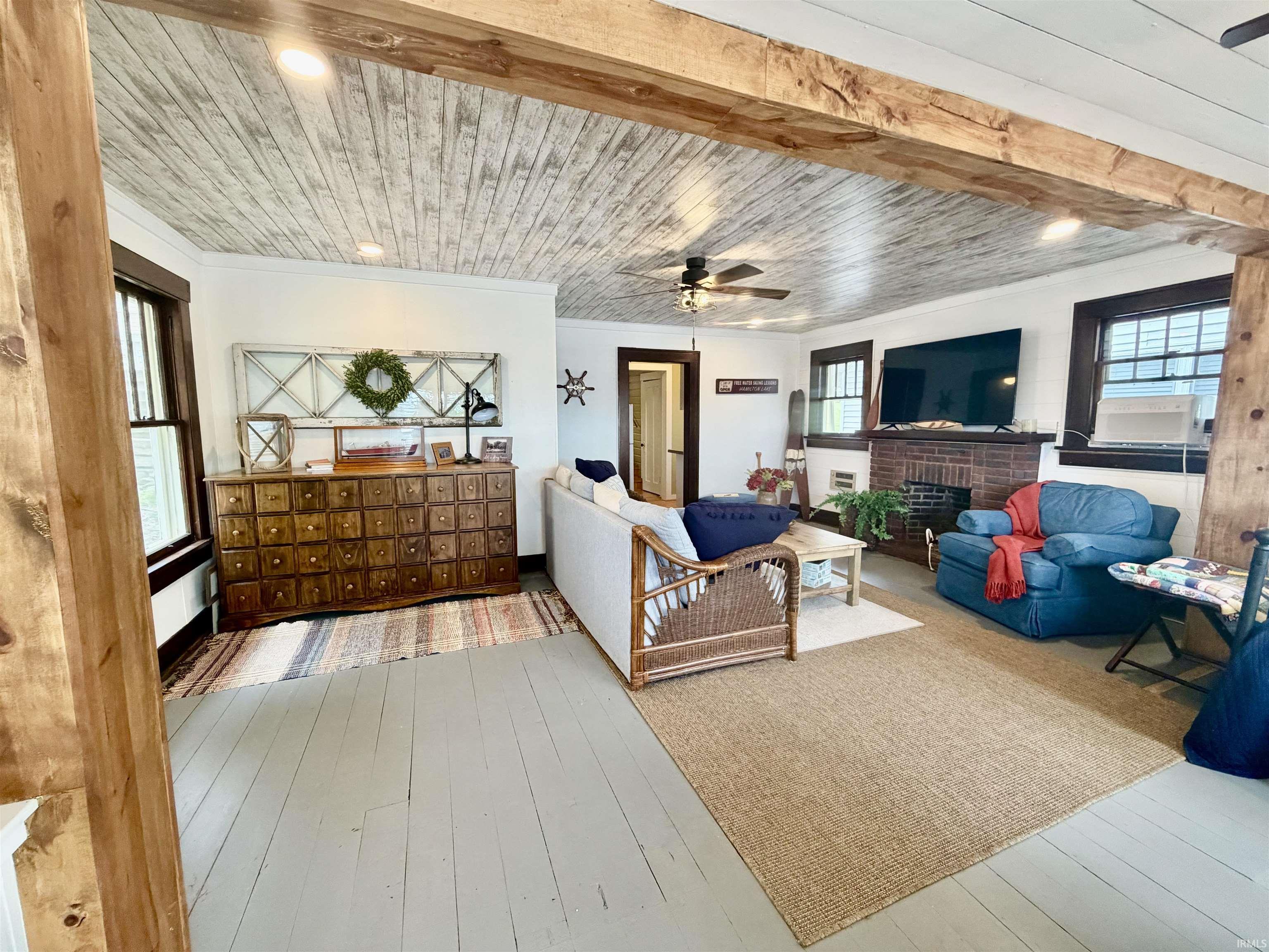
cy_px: 476
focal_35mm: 14
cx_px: 634
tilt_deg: -6.0
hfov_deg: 102.1
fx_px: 513
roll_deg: +0.7
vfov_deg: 85.7
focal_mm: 2.22
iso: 320
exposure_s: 1/120
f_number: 2.2
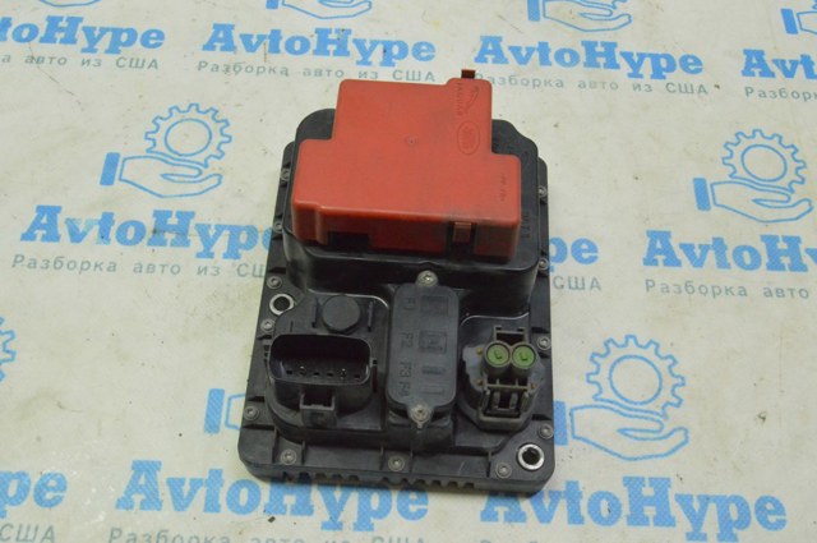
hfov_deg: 49.6
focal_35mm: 39
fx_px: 884
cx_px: 408
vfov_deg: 34.1
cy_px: 272
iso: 6400
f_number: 20
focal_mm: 26
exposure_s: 1/30
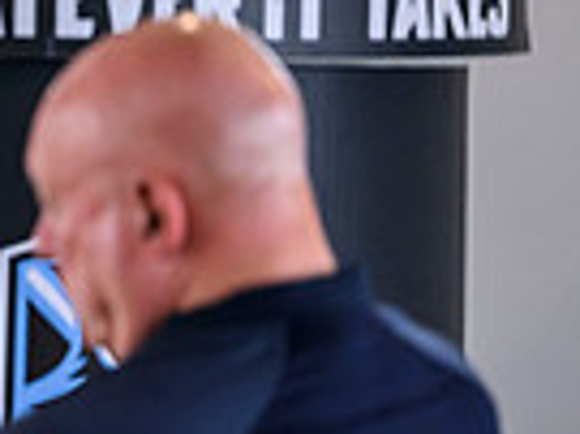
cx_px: -623
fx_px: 10731
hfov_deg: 3.1
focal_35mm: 641
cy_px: 140
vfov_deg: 2.3
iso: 2500
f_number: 2.8
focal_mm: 155
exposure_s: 1/500
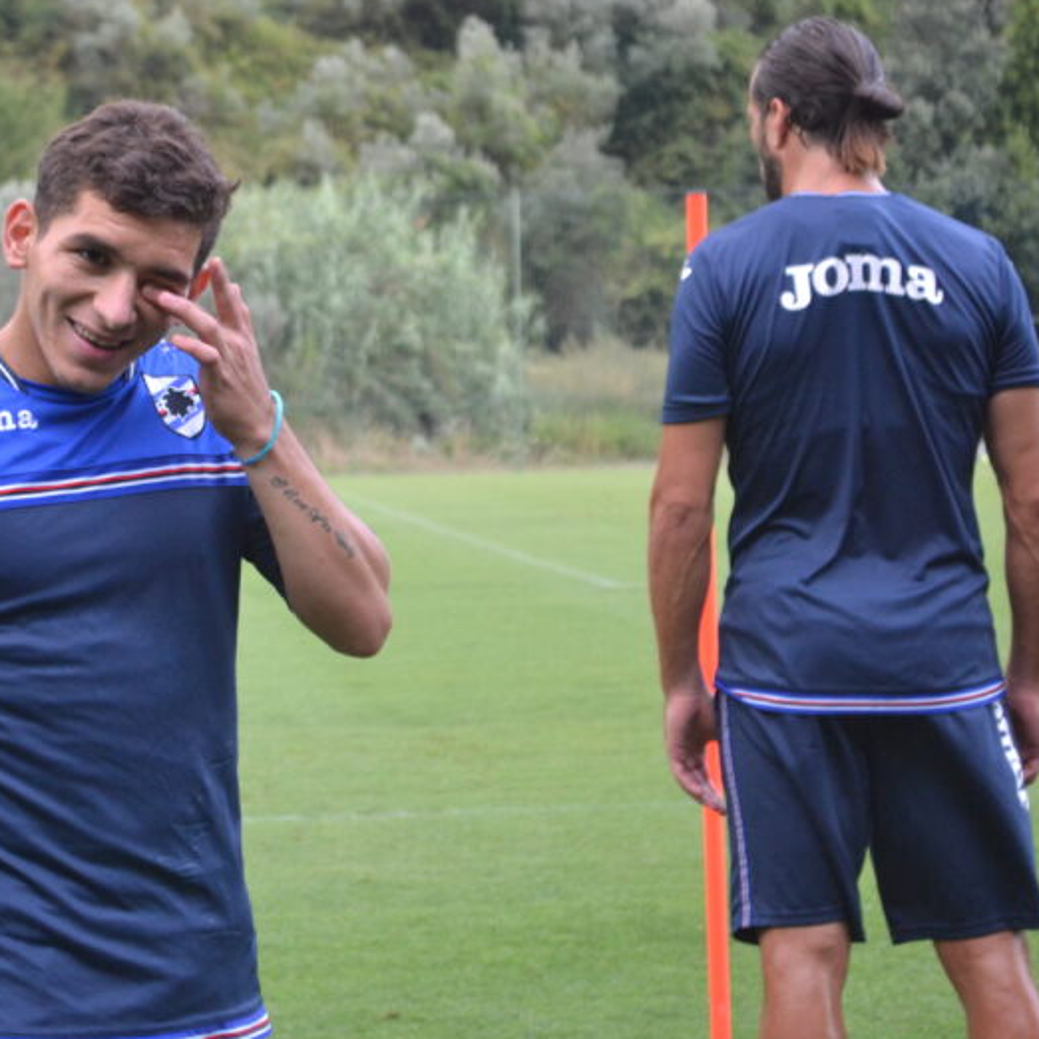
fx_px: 4415
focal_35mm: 130
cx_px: 312
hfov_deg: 13.4
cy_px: 465
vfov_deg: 13.4
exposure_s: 1/500
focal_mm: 52
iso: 1250
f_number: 5.6
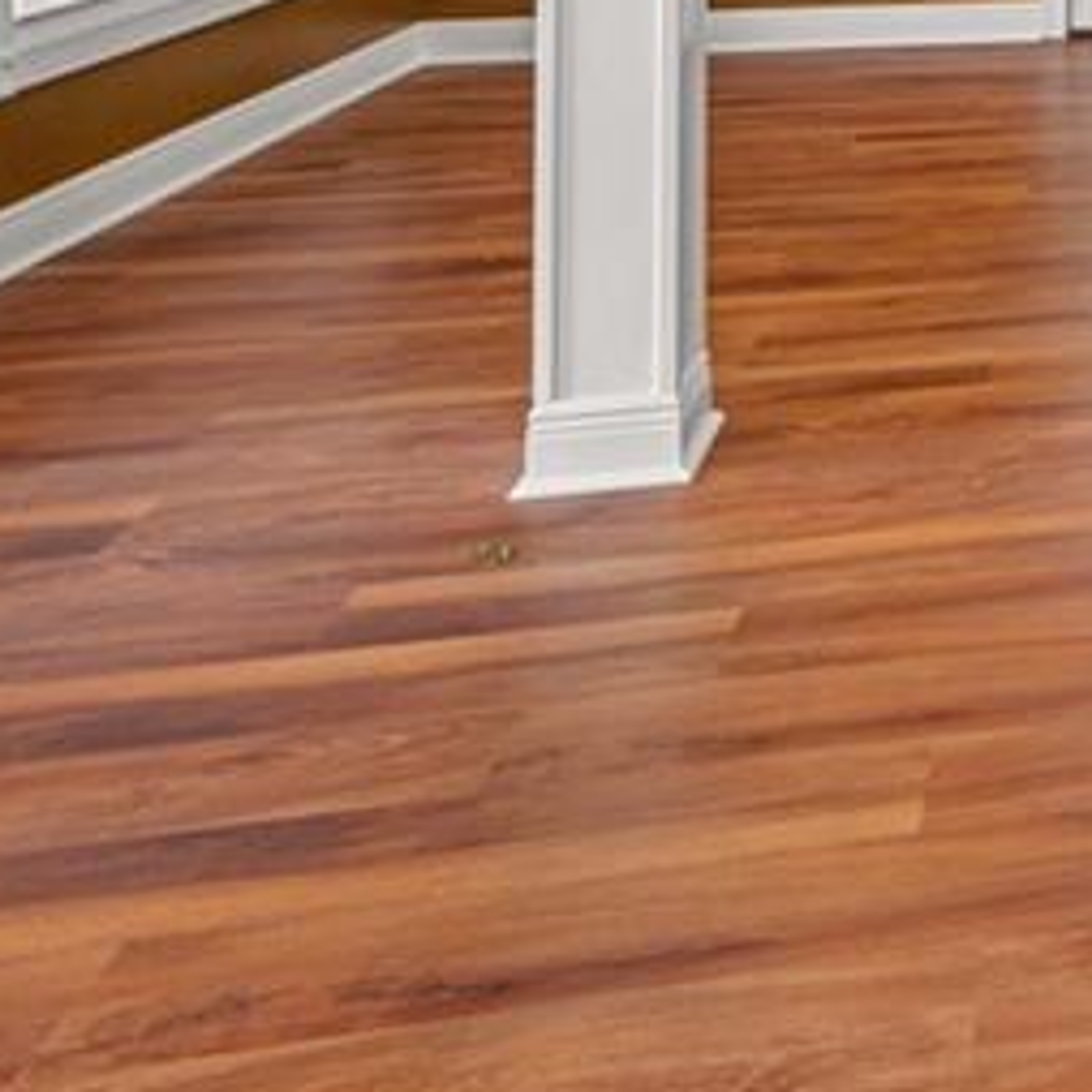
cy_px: -234
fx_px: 1713
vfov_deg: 30.0
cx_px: 1543
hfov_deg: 27.3
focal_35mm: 48
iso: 320
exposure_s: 1/13
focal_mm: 14
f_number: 5.6
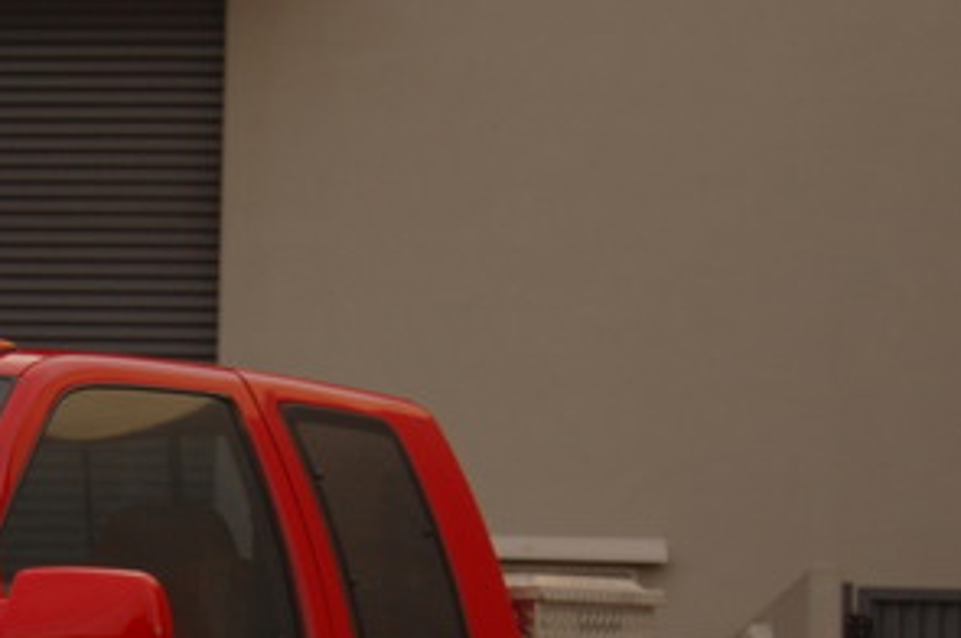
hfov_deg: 15.3
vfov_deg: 10.4
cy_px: 674
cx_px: -140
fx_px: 3466
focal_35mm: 130
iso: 200
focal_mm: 32
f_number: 4.5
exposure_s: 1/640
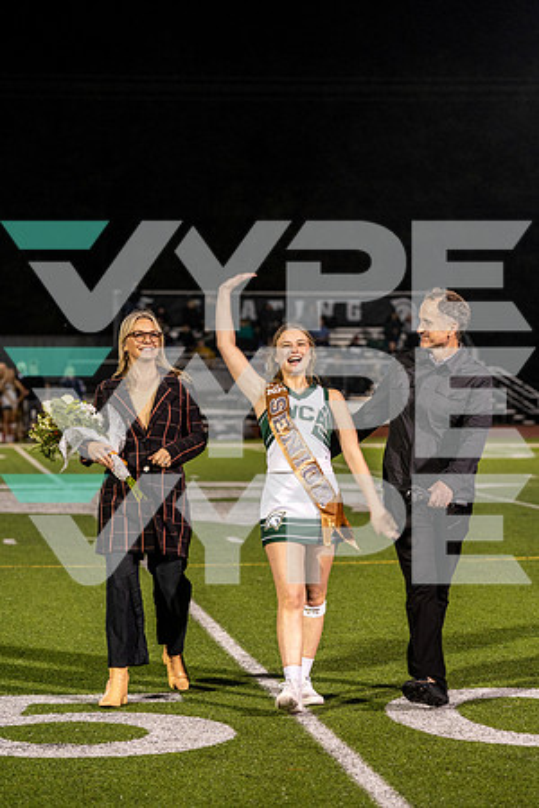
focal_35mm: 112
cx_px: 270
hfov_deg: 12.2
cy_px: 404
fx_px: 2515
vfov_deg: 18.3
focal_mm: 112
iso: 640
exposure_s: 1/125
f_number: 4
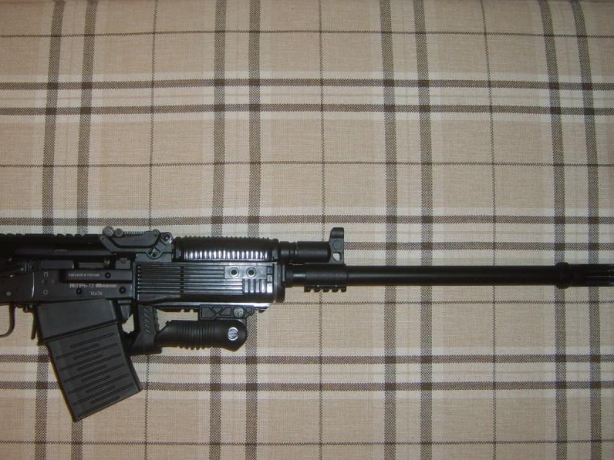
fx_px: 798
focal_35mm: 45
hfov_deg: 42.0
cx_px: 263
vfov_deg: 32.2
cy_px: 237
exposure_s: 1/30
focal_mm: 5.8
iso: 100
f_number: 2.8
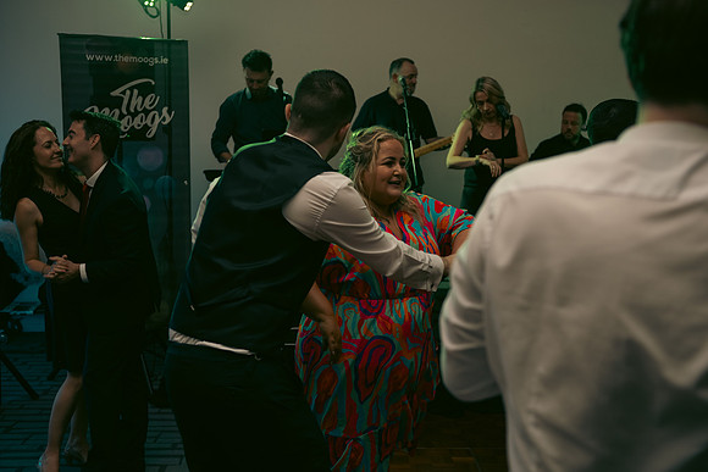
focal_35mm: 48
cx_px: 354
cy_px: 236
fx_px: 944
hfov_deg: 41.1
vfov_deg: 28.1
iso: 800
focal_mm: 48
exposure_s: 1/160
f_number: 3.5
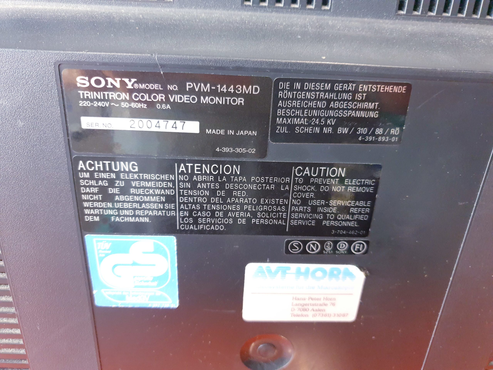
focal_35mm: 26
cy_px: 185
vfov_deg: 53.1
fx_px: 370
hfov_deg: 67.3
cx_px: 246
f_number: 1.5
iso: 320
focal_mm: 4.3
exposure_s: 1/33
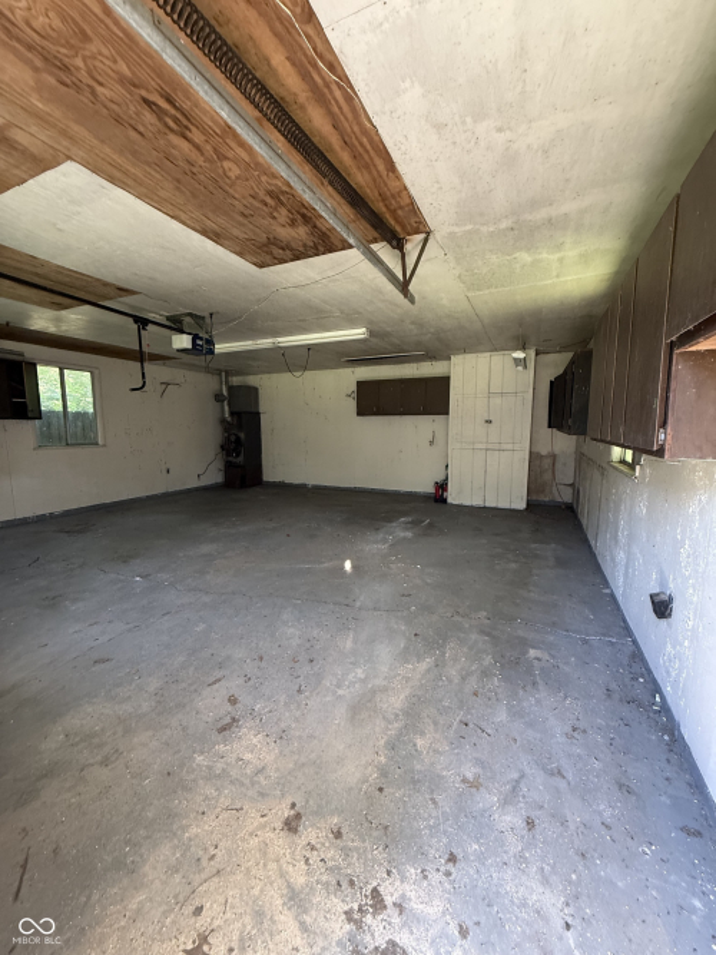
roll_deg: +0.4
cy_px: 478
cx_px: 358
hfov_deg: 85.7
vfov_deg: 102.1
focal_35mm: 14
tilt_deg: -6.1
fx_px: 386
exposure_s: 1/99
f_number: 2.2
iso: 320
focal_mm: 2.22
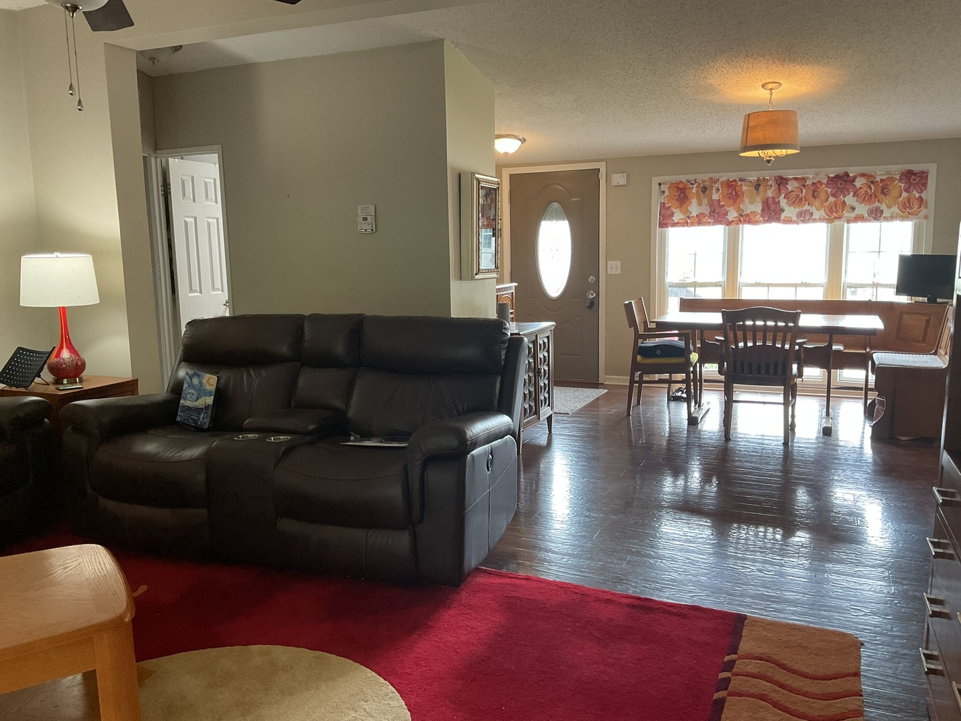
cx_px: 480
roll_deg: +0.4
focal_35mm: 29
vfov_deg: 48.2
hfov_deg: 61.7
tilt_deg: -8.9
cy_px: 360
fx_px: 805
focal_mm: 3
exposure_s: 1/60
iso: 100
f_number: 1.8
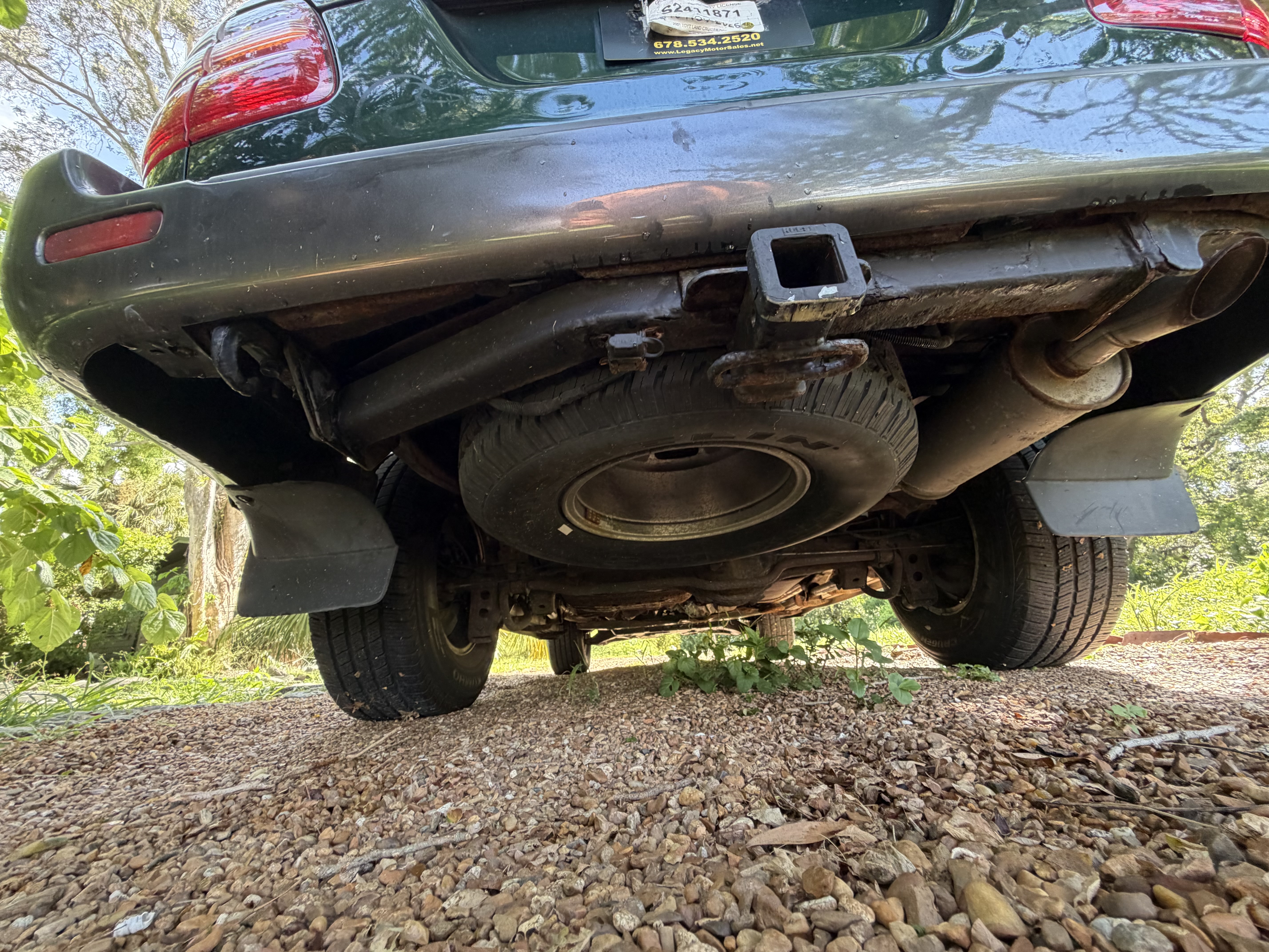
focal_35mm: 14
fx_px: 513
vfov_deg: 85.7
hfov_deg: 102.1
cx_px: 634
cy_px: 476
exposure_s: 1/121
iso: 200
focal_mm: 2.22
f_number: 2.2
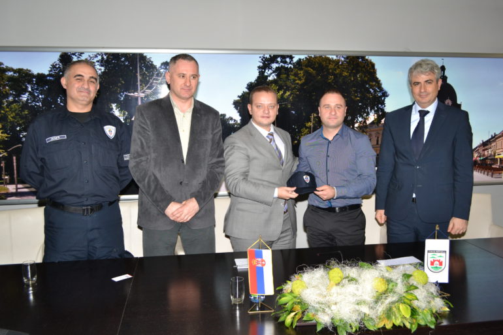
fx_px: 461
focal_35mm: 33
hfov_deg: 57.2
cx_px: 252
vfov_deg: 40.0
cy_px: 168
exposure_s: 1/125
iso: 400
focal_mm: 22
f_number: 5.6
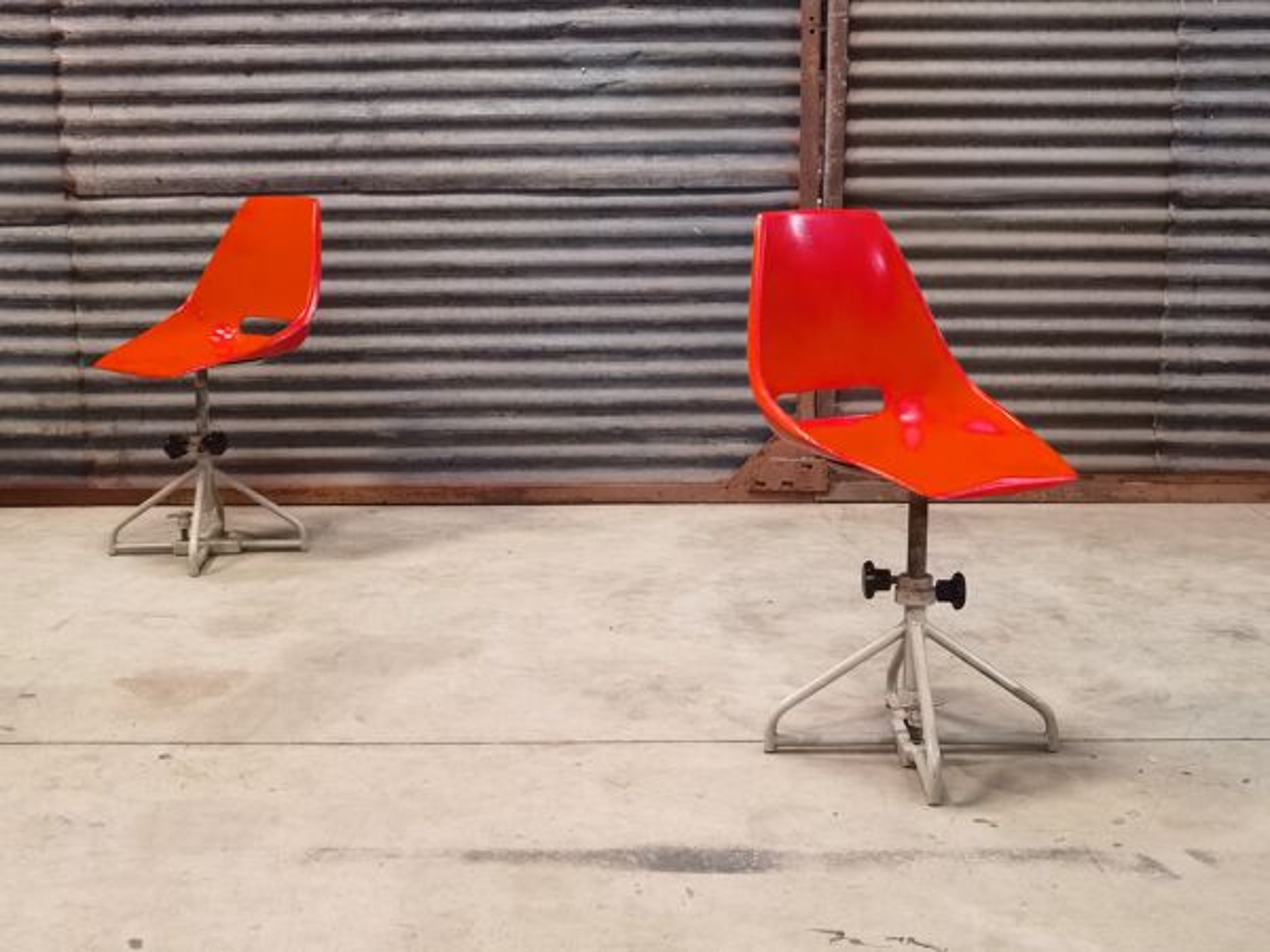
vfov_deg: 31.5
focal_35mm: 46
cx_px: 635
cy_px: 476
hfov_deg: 41.2
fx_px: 1688
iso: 800
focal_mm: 6.71
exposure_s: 1/25
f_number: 1.9
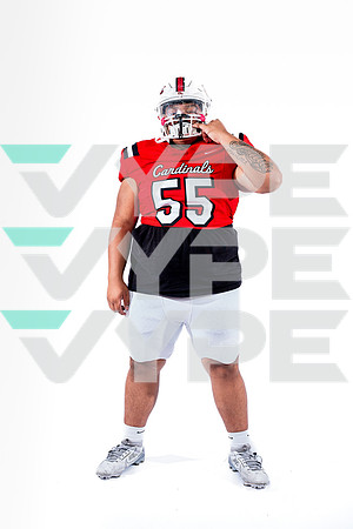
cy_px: 264
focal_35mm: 45
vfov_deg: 43.3
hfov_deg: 29.6
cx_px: 176
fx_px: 668
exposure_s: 1/250
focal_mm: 45.4
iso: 250
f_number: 4
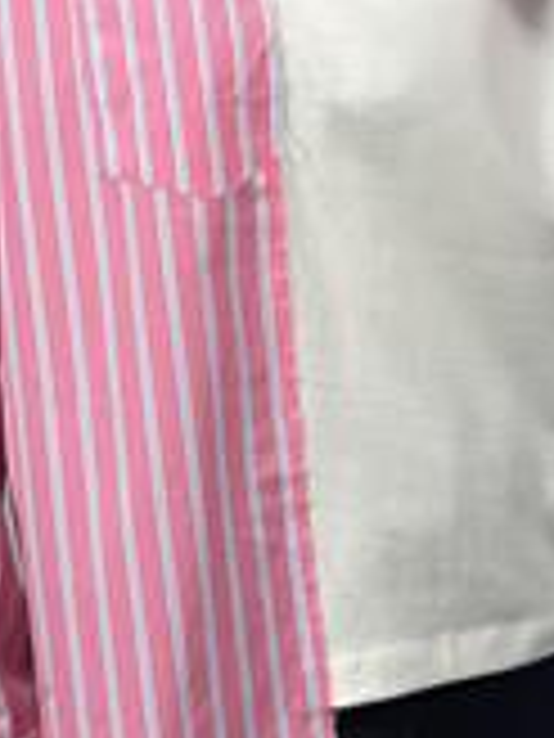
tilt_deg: -29.2
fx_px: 2582
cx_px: 266
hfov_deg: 12.2
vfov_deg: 16.2
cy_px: 196
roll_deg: +3.1
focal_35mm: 121
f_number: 1.78
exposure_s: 1/132
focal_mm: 6.86
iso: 80
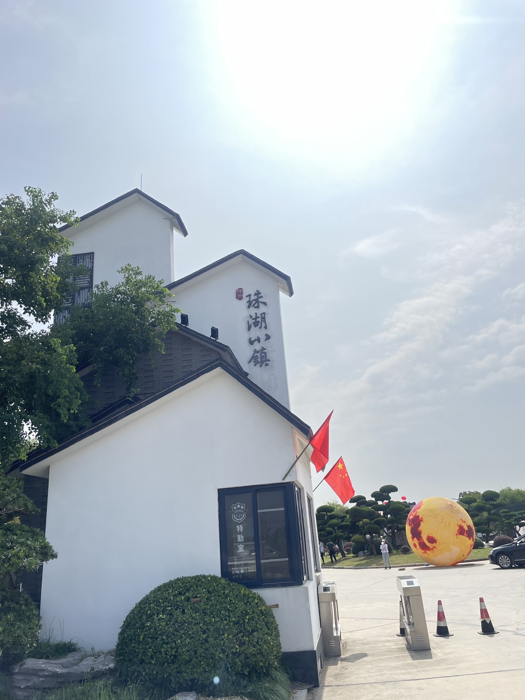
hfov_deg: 53.1
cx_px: 262
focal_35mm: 26
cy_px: 350
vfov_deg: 67.3
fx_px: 526
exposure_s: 1/3040
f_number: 1.6
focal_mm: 4.2
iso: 32
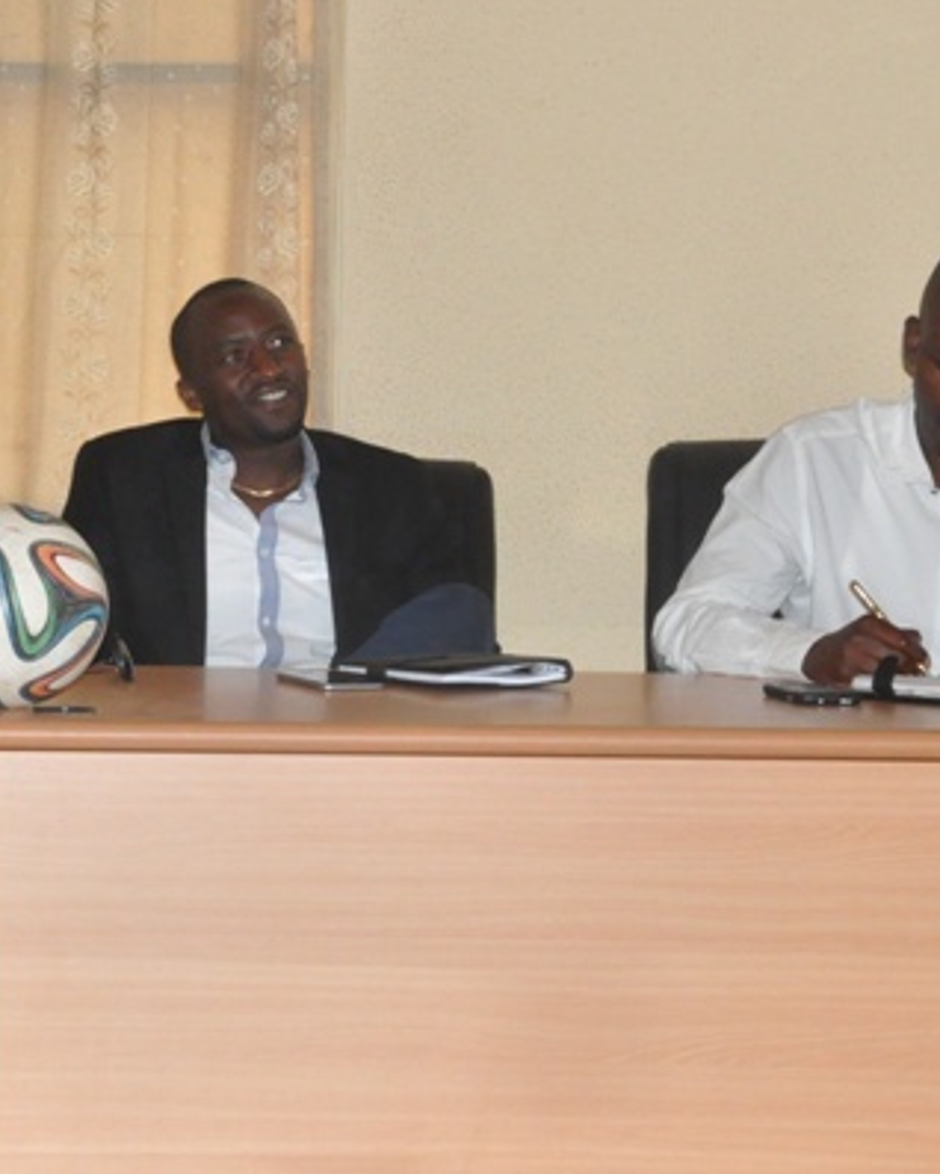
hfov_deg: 11.2
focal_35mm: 136
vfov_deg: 14.2
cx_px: -27
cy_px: 587
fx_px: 4726
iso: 3200
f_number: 13
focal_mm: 48
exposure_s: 1/200
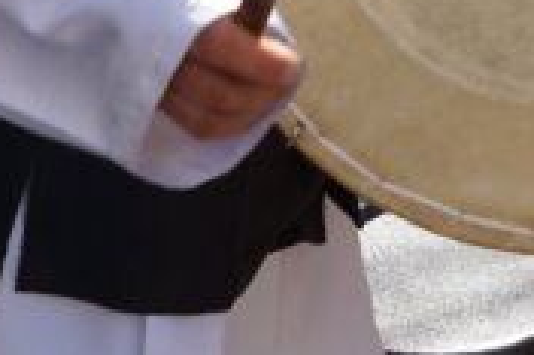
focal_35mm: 239
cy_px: -580
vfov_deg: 5.5
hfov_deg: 8.4
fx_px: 3542
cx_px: 904
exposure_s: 1/160
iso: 125
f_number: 5.6
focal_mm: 35
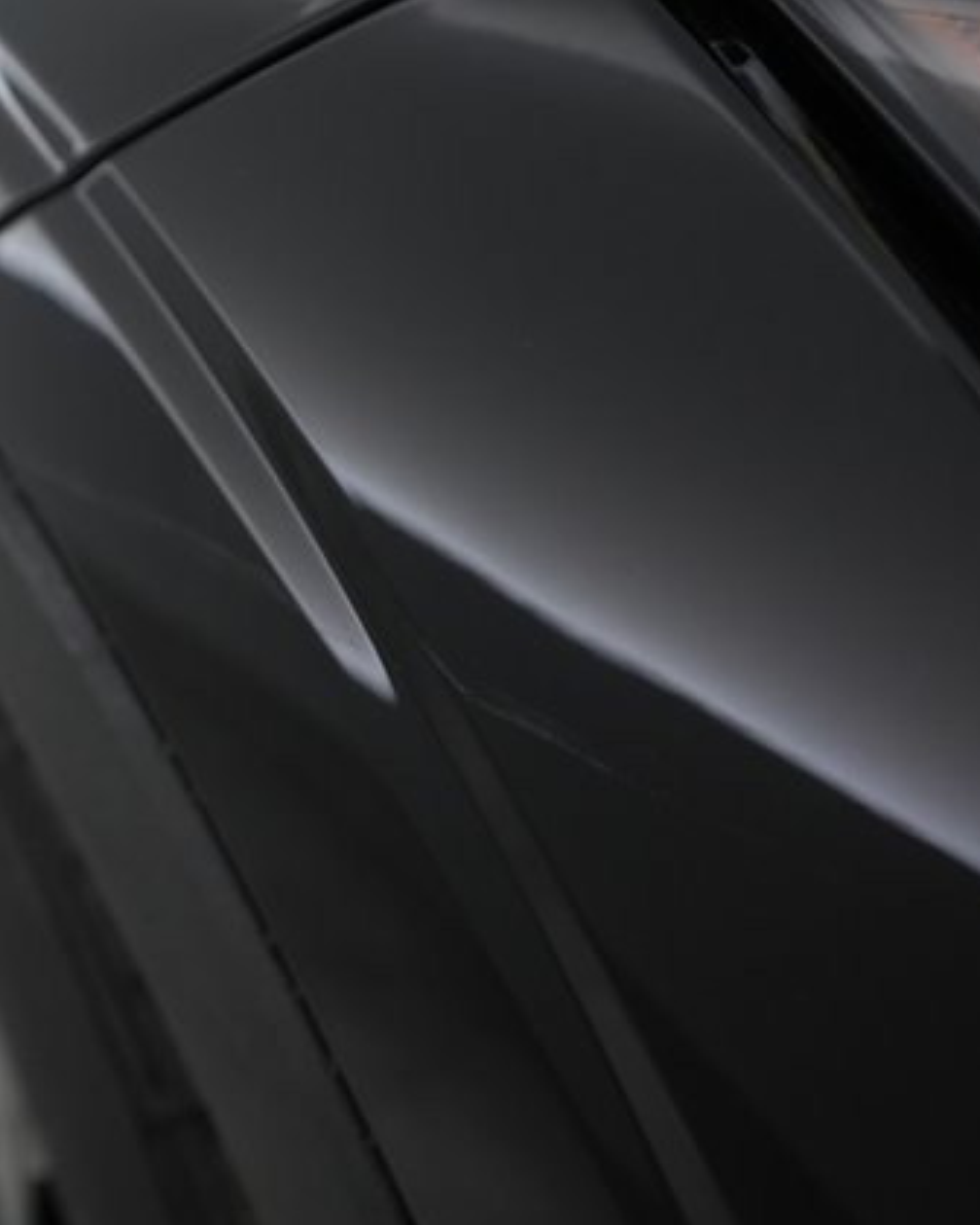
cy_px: 618
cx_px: 184
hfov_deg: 36.0
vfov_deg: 45.8
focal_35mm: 40
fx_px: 1450
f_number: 5
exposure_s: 1/125
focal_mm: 28
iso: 3200
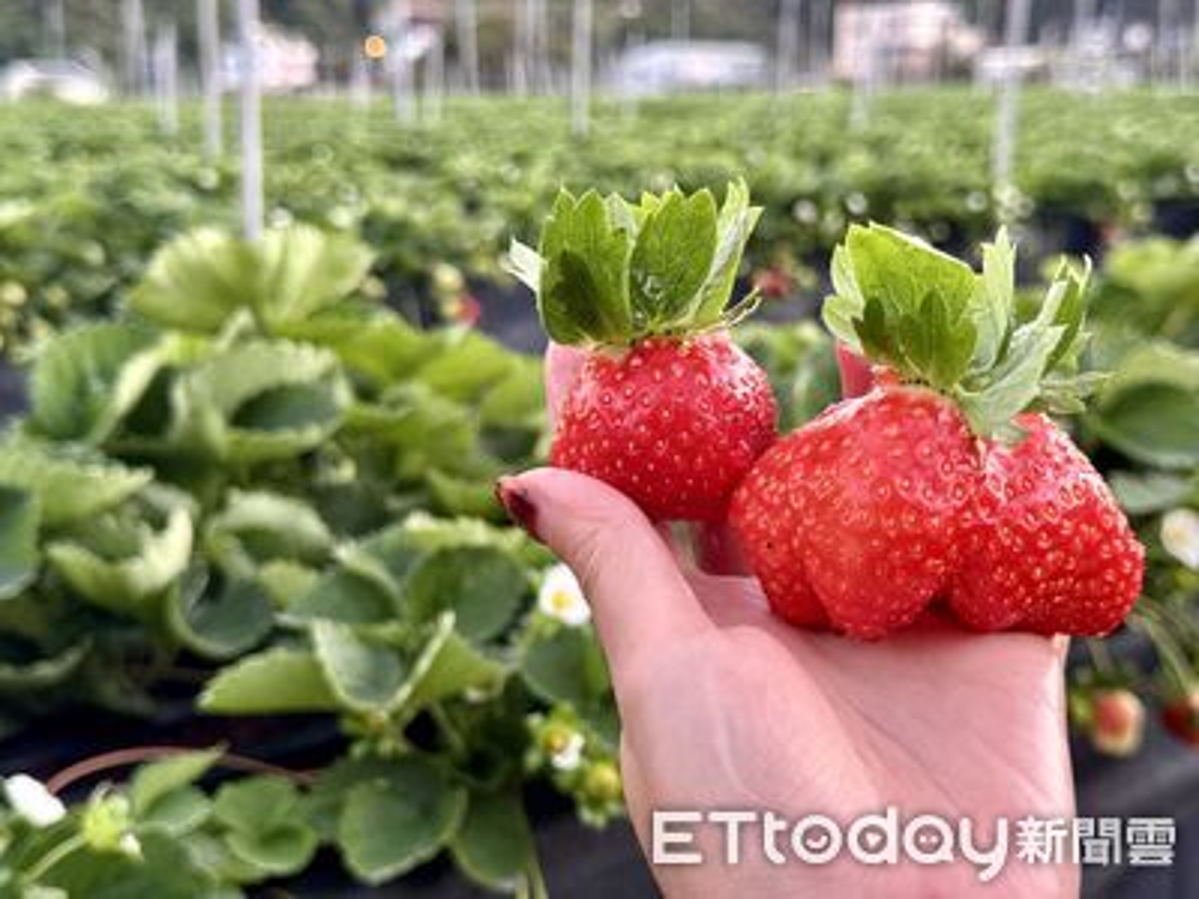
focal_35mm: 48
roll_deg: +0.1
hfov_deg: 39.7
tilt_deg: -11.6
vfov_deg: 30.3
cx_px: 600
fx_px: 1663
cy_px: 450
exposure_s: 1/40
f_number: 1.78
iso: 320
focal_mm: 6.76
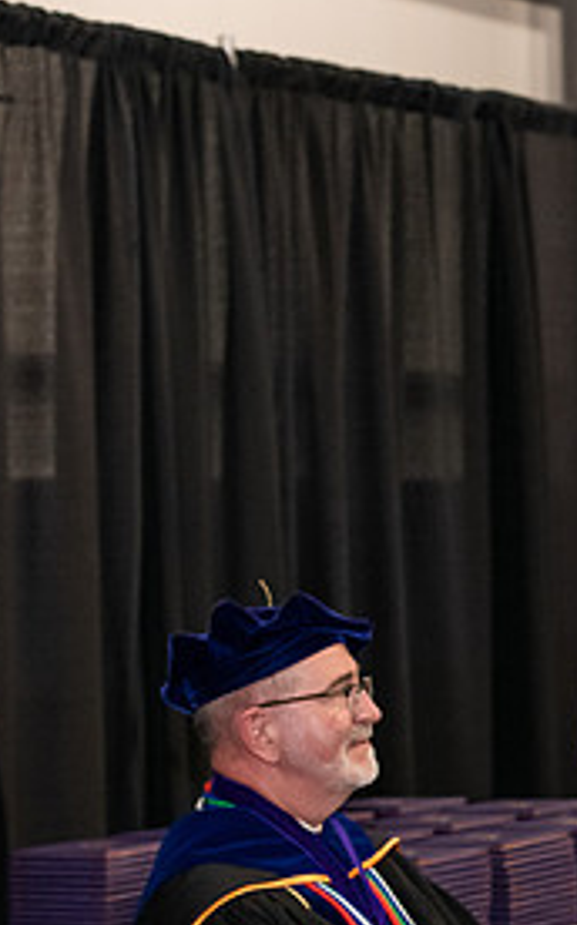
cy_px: 558
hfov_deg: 8.5
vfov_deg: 13.9
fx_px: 3782
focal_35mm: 150
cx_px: 842
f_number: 5
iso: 2500
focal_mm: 70
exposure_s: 1/200
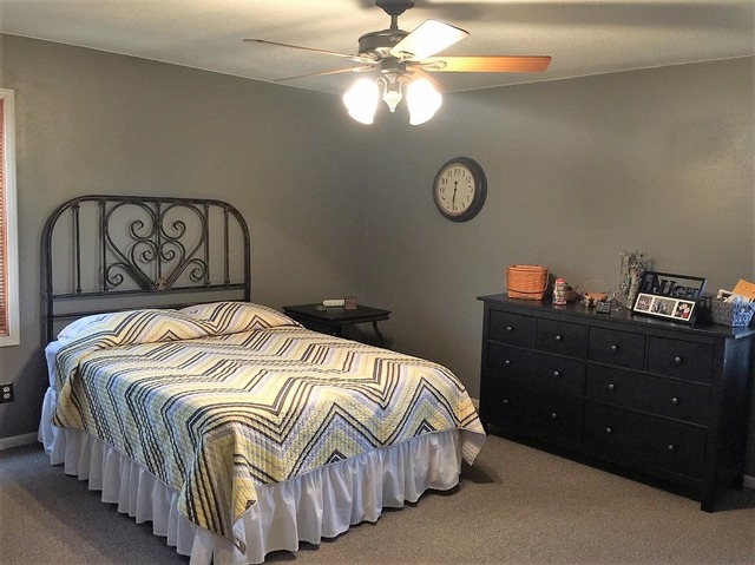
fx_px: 632
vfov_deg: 48.2
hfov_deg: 61.7
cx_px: 378
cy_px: 282
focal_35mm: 29
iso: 125
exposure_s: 1/8
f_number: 2.2
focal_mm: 4.15
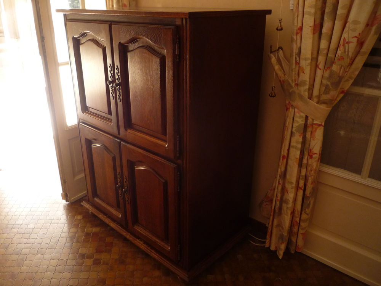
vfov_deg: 46.8
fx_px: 330
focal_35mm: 30
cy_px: 143
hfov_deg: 60.0
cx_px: 190
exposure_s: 1/30
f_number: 3.3
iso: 200
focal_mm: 5.2
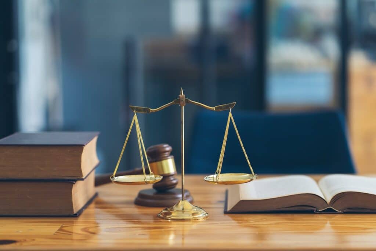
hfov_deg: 23.9
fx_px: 888
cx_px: 188
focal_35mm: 85
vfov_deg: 16.1
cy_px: 126
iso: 160
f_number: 2.8
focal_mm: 85
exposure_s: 1/200
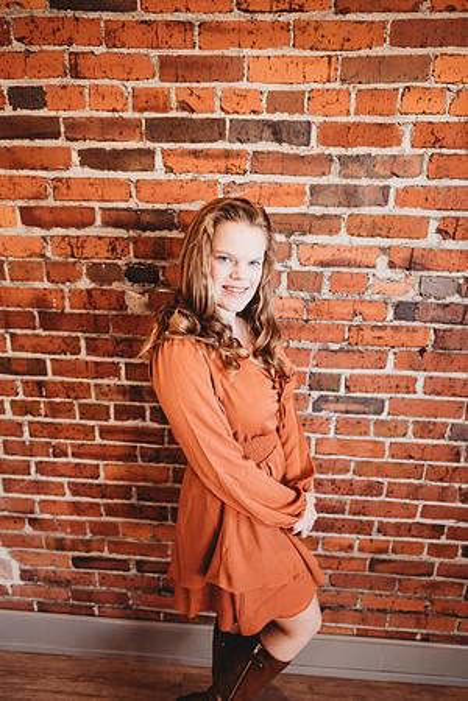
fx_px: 468
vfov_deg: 73.7
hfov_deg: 53.1
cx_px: 234
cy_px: 350
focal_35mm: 24
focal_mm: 24
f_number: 2.2
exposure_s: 1/160
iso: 500
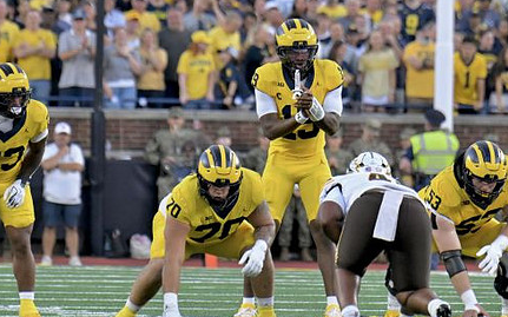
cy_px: 129
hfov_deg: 2.9
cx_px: 288
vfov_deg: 1.8
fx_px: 9964
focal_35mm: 720
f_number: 5.6
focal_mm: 350
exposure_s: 1/1000
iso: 3200
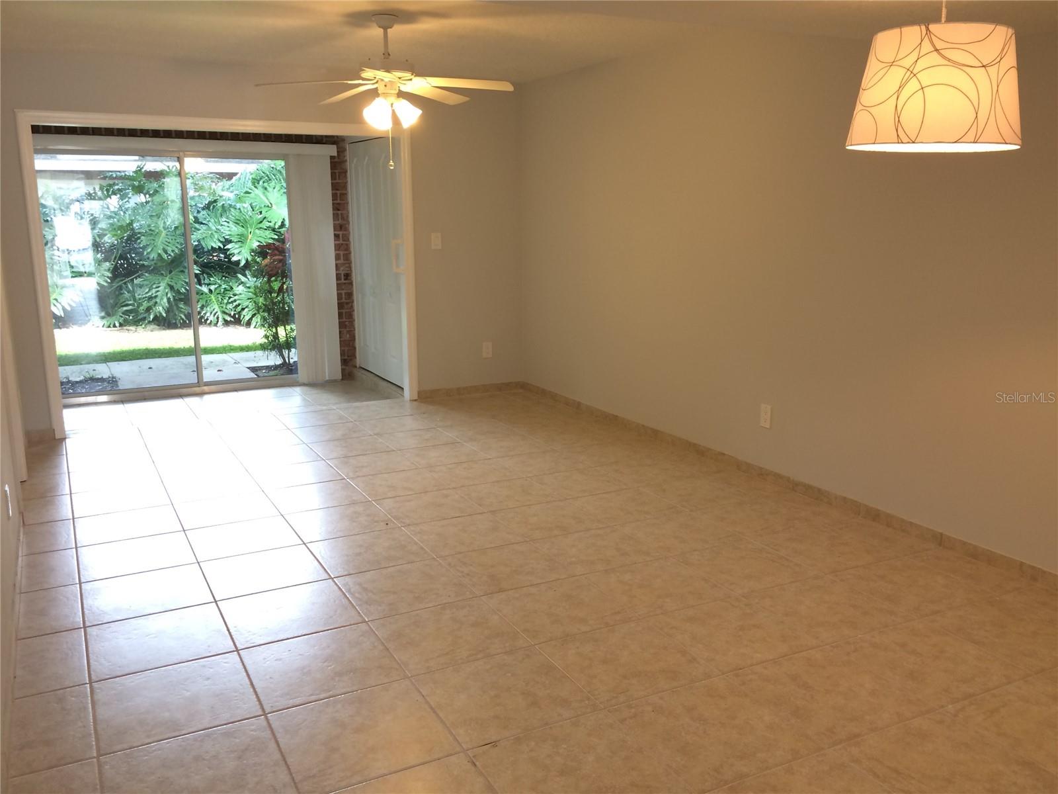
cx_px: 529
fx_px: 886
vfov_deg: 48.2
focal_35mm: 29
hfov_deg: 61.7
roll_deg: +1.5
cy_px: 397
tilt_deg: -12.5
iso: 80
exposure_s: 1/30
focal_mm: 4.15
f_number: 2.2
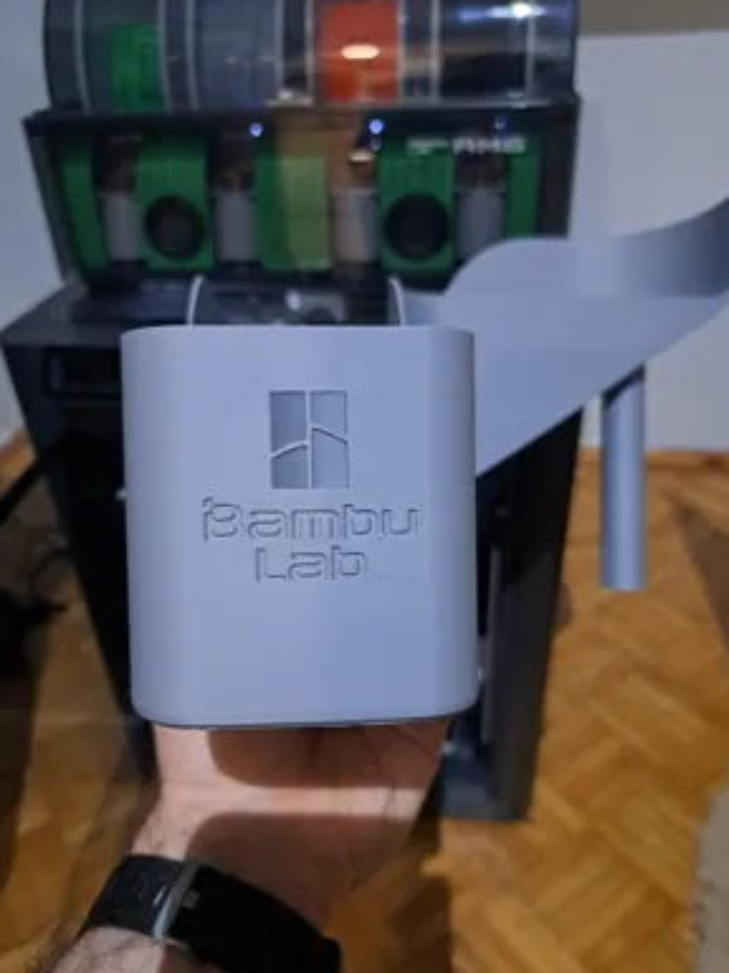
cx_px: 359
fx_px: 702
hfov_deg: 54.9
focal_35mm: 25
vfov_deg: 69.4
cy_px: 502
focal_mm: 5.23
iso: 640
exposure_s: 1/25
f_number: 1.8
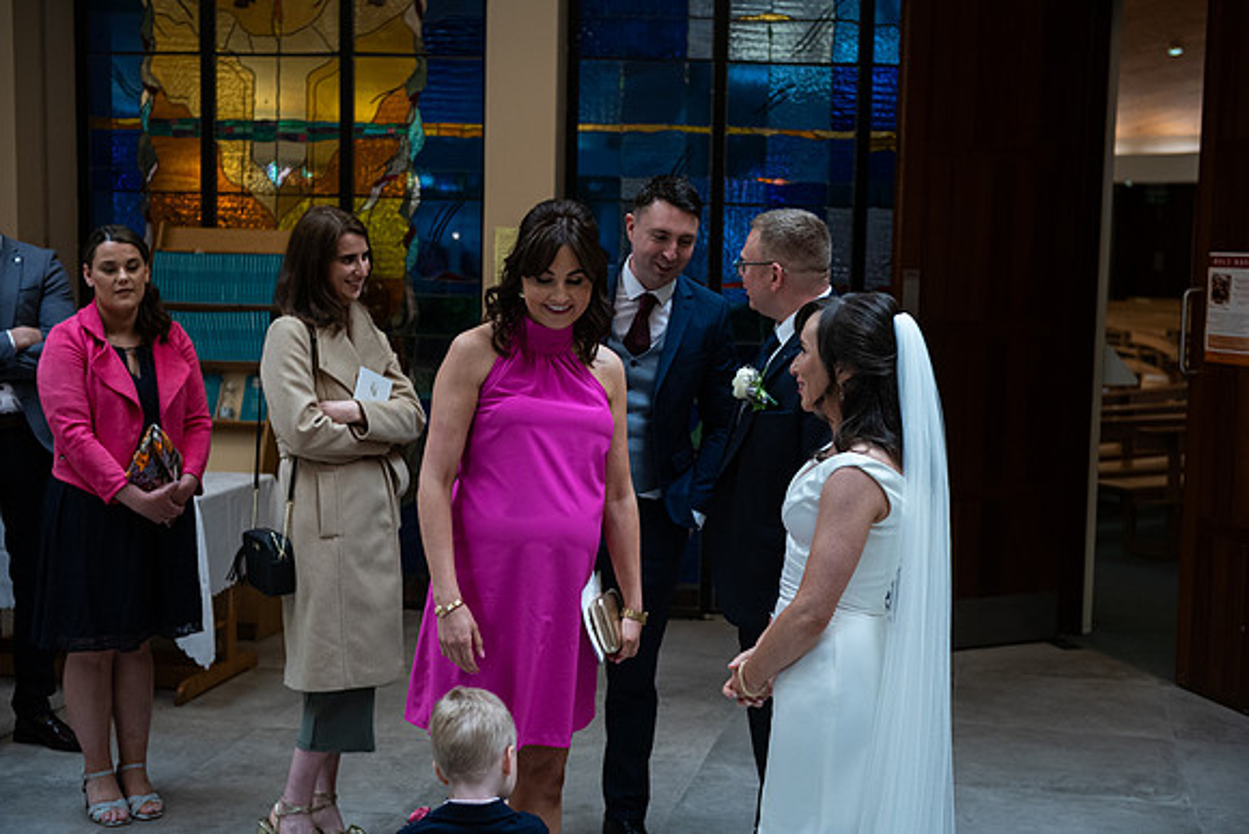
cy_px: 417
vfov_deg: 26.0
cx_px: 624
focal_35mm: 52
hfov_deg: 38.2
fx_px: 1804
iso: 800
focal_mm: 52
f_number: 3.5
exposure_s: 1/160
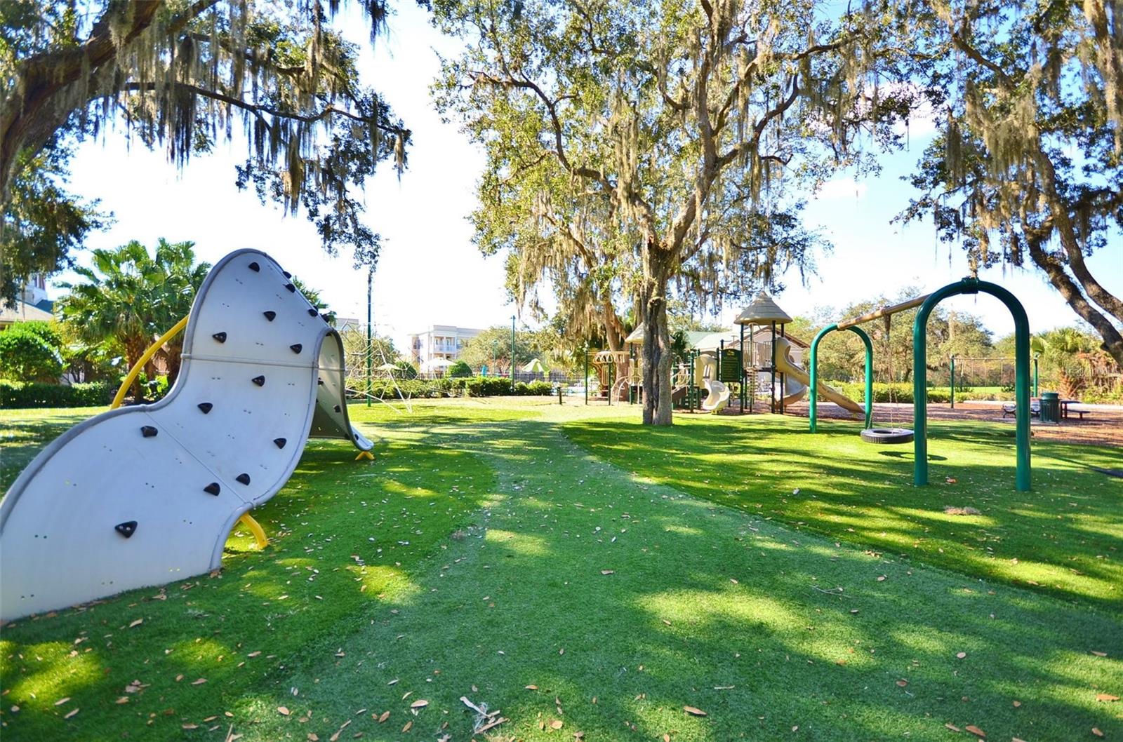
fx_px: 467
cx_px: 562
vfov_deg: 77.0
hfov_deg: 100.5
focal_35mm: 15
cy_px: 371
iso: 100
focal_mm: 10
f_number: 5
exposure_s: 1/125
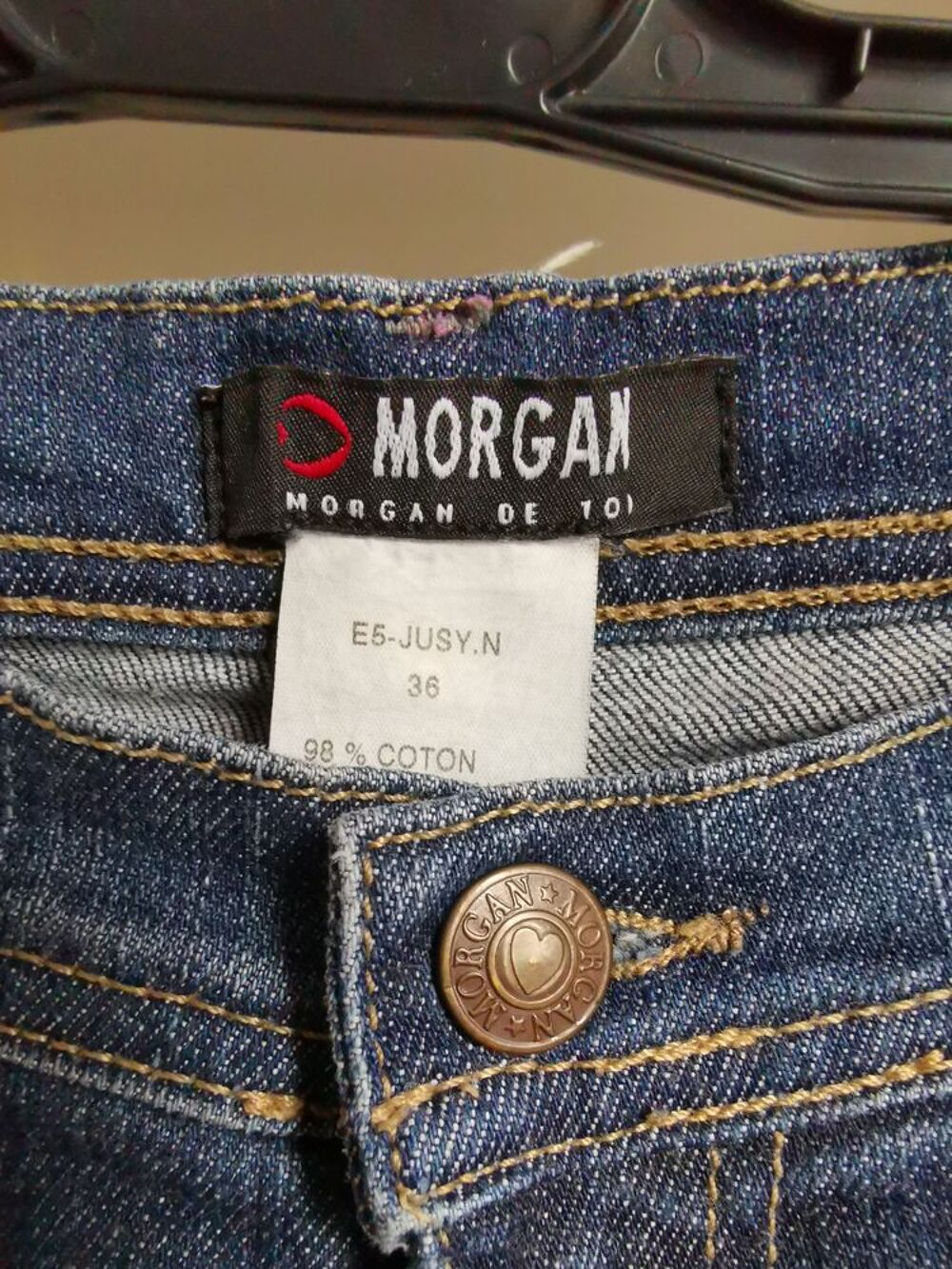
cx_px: 476
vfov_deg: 67.3
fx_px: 953
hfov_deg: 53.1
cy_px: 634
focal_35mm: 26
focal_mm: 2.35
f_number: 2.2
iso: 640
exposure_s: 1/25
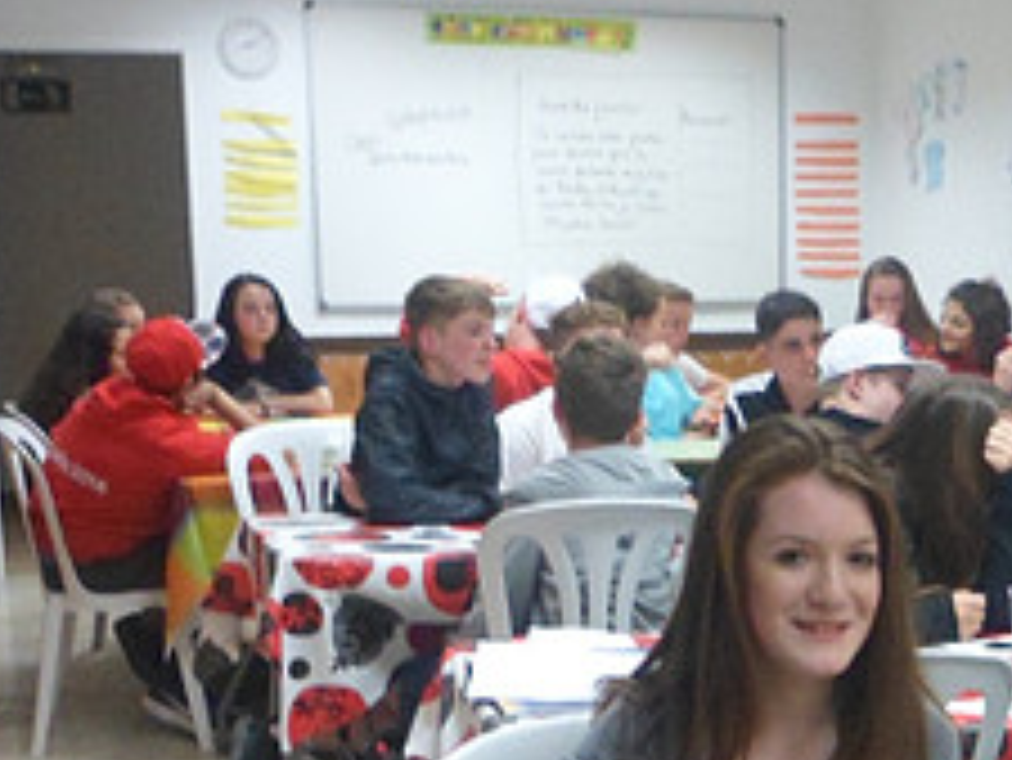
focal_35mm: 67
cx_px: 805
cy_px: 722
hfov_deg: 28.4
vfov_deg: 21.3
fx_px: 1960
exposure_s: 1/30
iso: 400
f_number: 3.3
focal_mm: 4.9
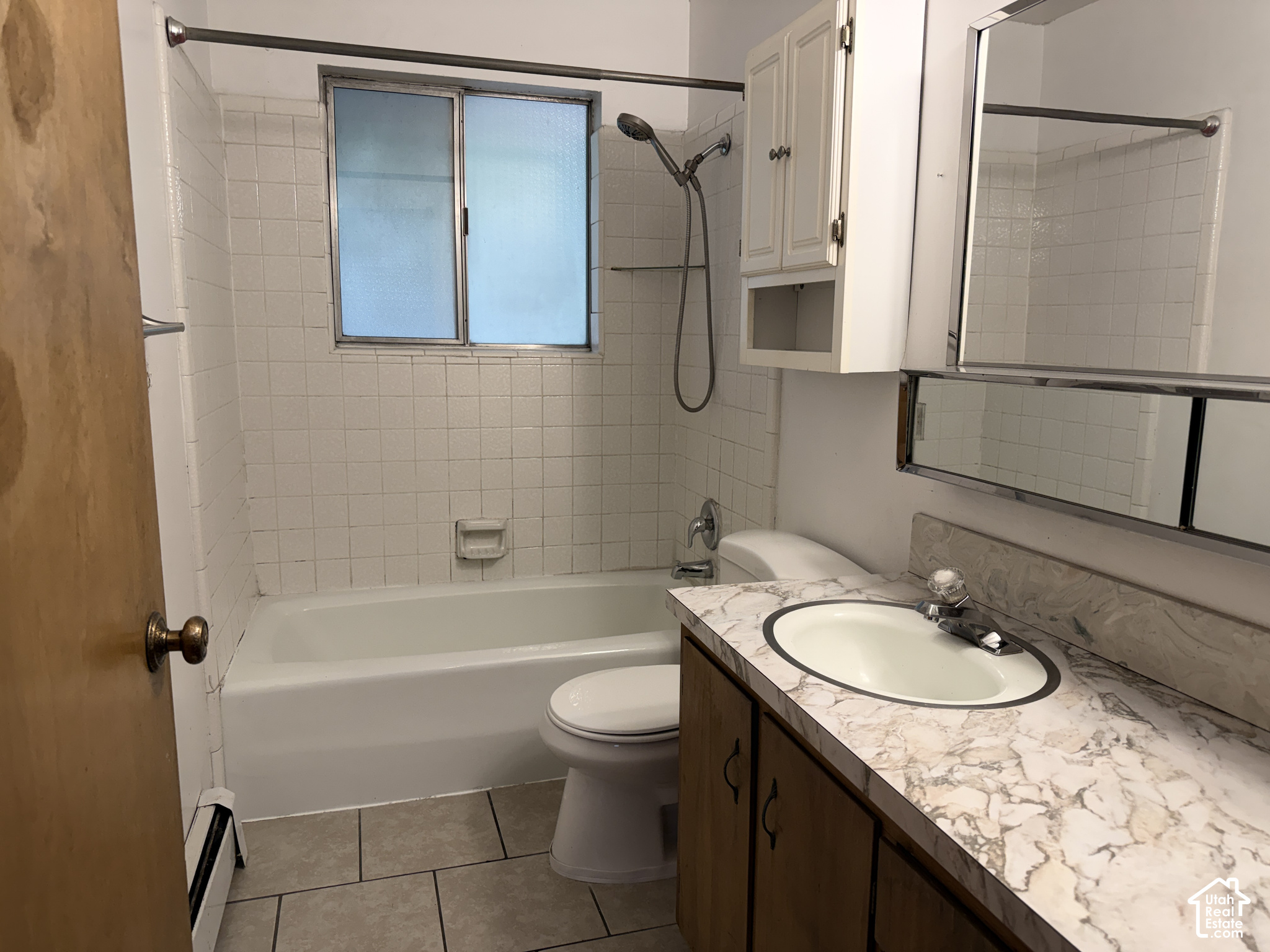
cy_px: 476
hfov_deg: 71.6
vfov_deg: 56.8
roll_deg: -1.5
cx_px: 635
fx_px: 881
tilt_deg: -9.6
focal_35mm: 24
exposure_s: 1/120
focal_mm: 6.76
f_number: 1.78
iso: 125
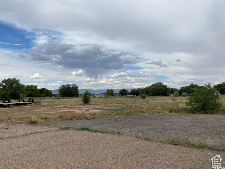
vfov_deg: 53.1
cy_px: 84
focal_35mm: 26
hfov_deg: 67.3
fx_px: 169
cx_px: 112
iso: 32
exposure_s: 1/3846
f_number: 1.8
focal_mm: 4.25
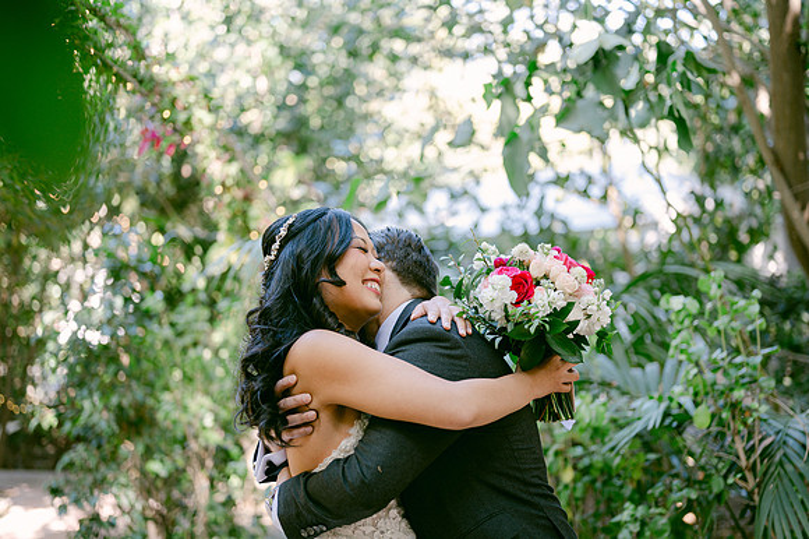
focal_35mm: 50
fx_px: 1123
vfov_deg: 27.0
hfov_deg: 39.6
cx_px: 404
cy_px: 270
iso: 220
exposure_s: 1/125
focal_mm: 50
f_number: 1.8
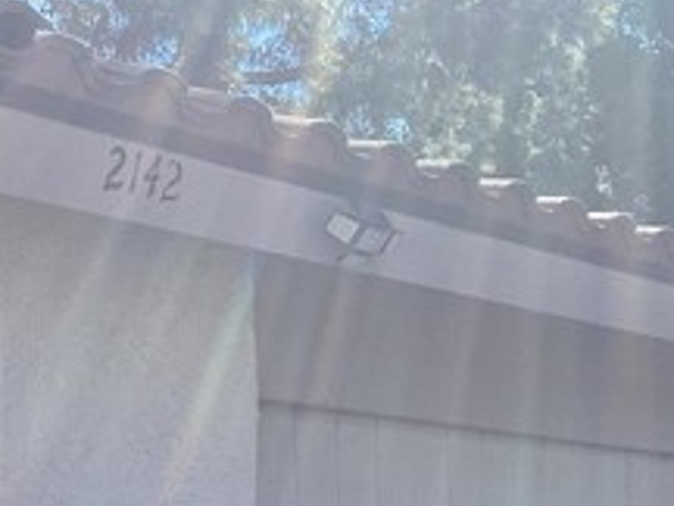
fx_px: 1791
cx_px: 349
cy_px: 612
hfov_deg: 21.3
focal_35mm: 92
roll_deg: +0.9
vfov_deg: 15.5
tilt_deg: -0.6
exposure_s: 1/886
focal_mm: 3.3
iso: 25
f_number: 2.4
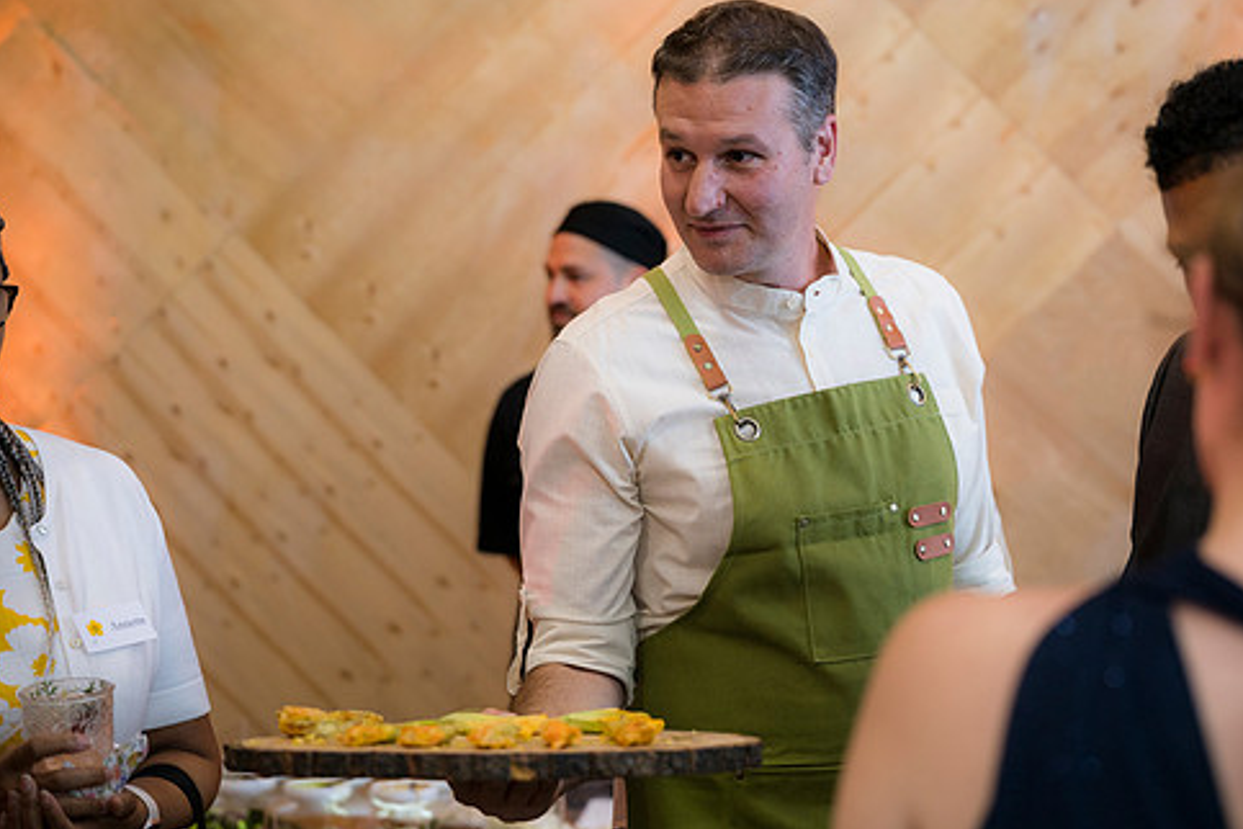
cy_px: 382
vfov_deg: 20.6
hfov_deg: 30.4
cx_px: 739
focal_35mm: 66
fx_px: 2279
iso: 360
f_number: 2.2
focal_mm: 55
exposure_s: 1/160
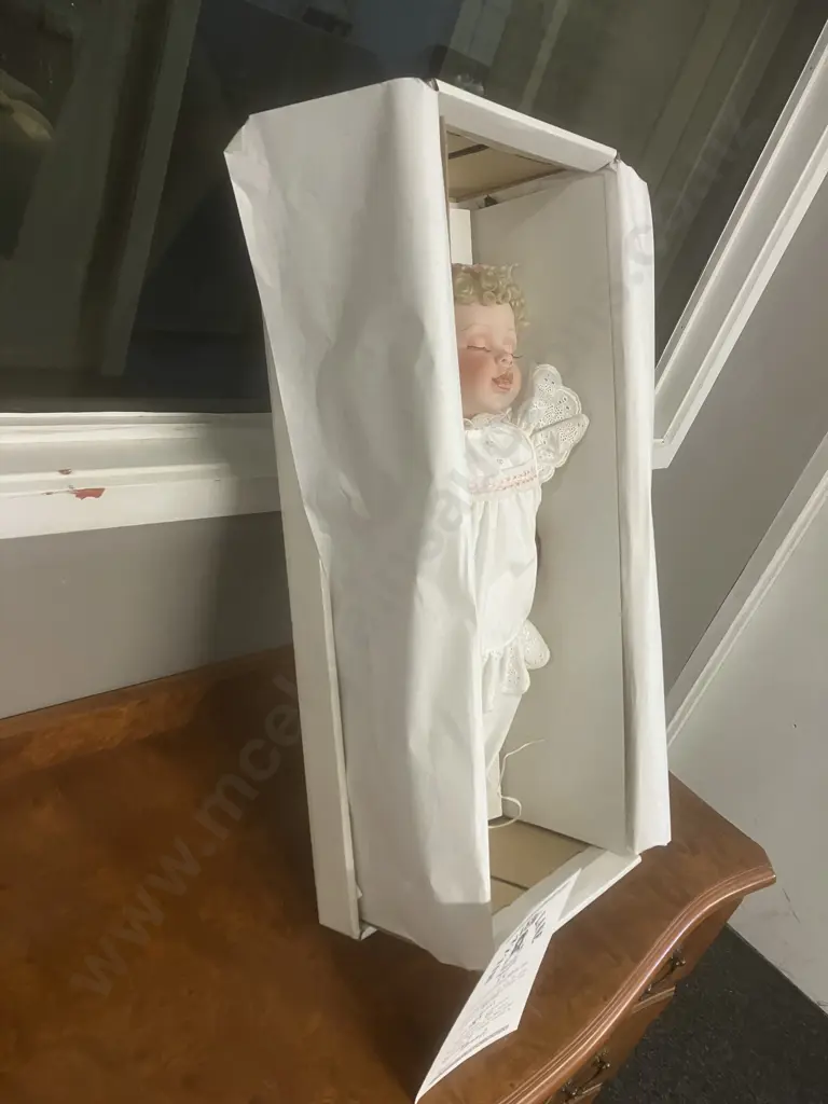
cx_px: 414
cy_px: 552
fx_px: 893
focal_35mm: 28
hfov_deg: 49.7
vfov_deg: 63.4
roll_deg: -22.2
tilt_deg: -26.2
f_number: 1.8
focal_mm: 3.99
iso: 160
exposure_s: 1/50
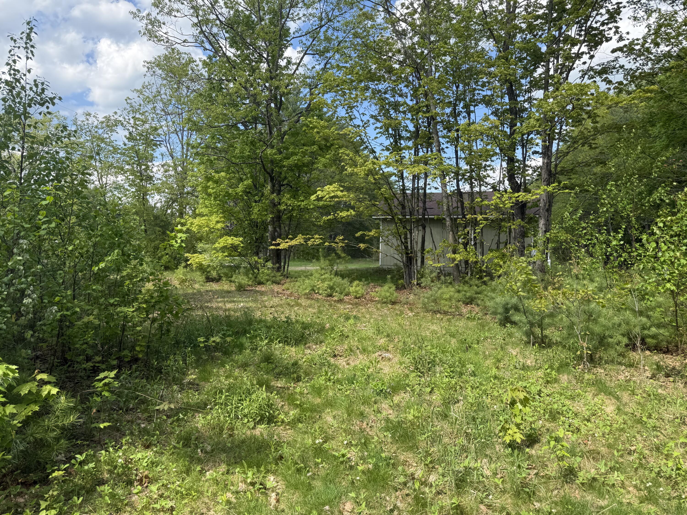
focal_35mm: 24
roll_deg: +0.8
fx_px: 476
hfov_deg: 71.6
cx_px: 344
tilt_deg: -1.8
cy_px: 258
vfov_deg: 56.8
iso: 80
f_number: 1.78
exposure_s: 1/1410
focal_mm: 6.76
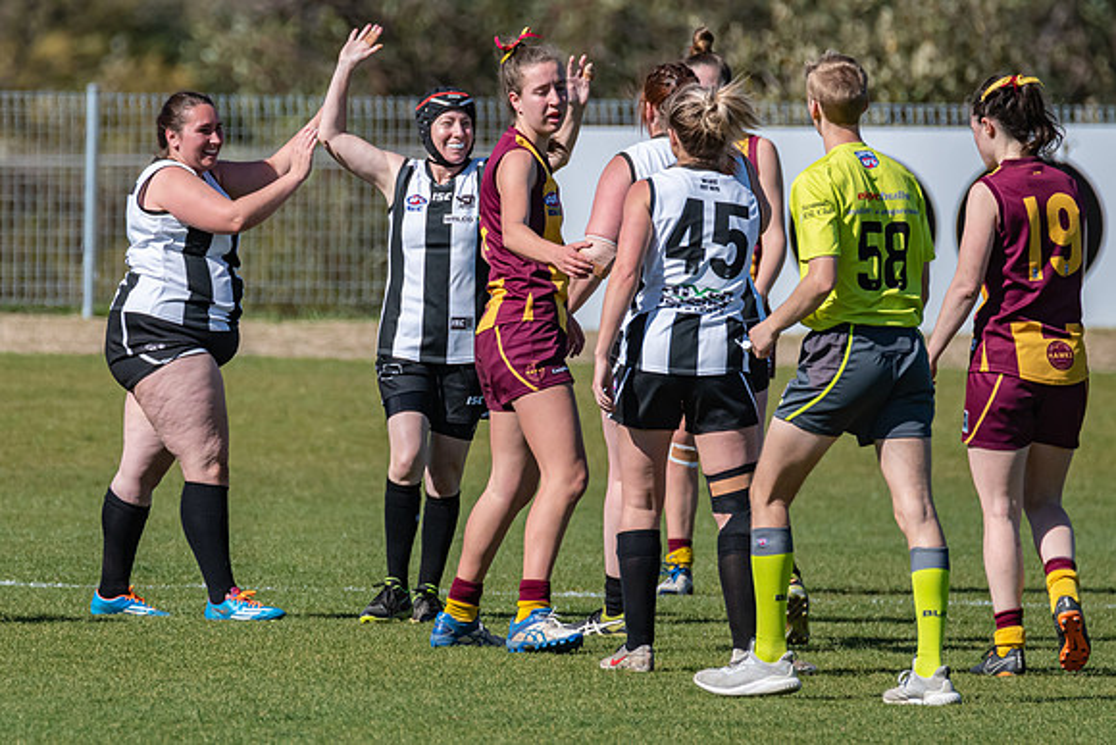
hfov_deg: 1.9
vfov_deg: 1.3
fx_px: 34114
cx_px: 434
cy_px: 374
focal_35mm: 1100
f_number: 8
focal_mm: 600
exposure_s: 1/4000
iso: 800
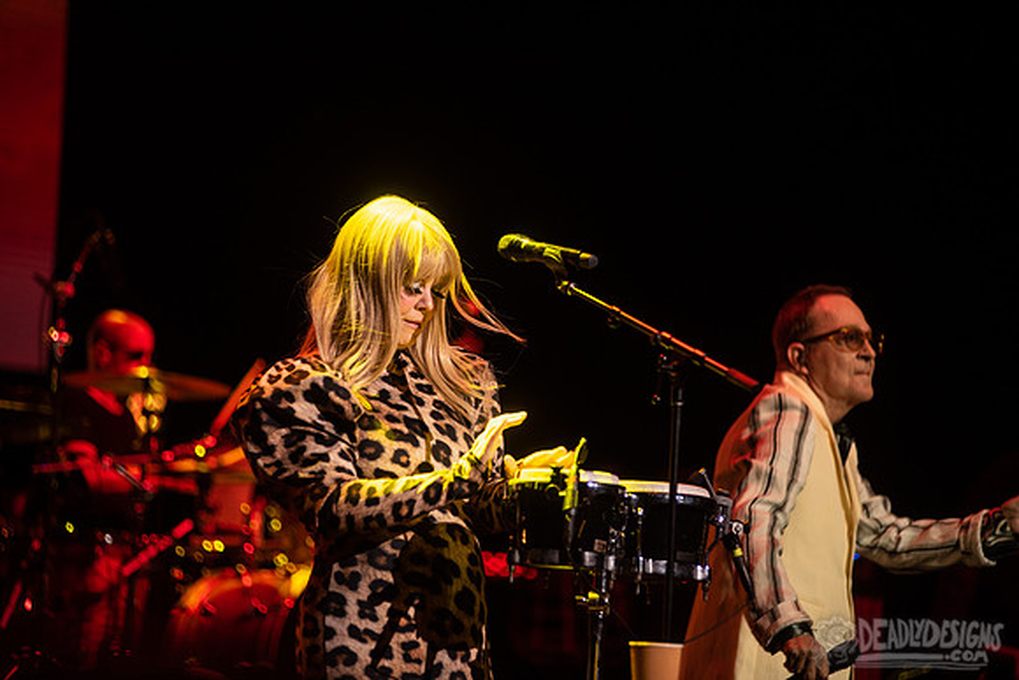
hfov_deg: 11.1
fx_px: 5238
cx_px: 510
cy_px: 340
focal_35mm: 185
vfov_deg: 7.4
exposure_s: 1/800
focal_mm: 185
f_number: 3.2
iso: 1250
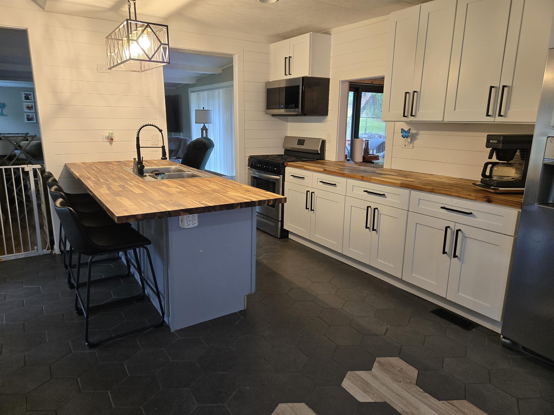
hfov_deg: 73.9
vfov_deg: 58.9
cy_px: 208
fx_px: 368
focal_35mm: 23
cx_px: 277
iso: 250
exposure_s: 1/120
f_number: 1.8
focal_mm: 5.4
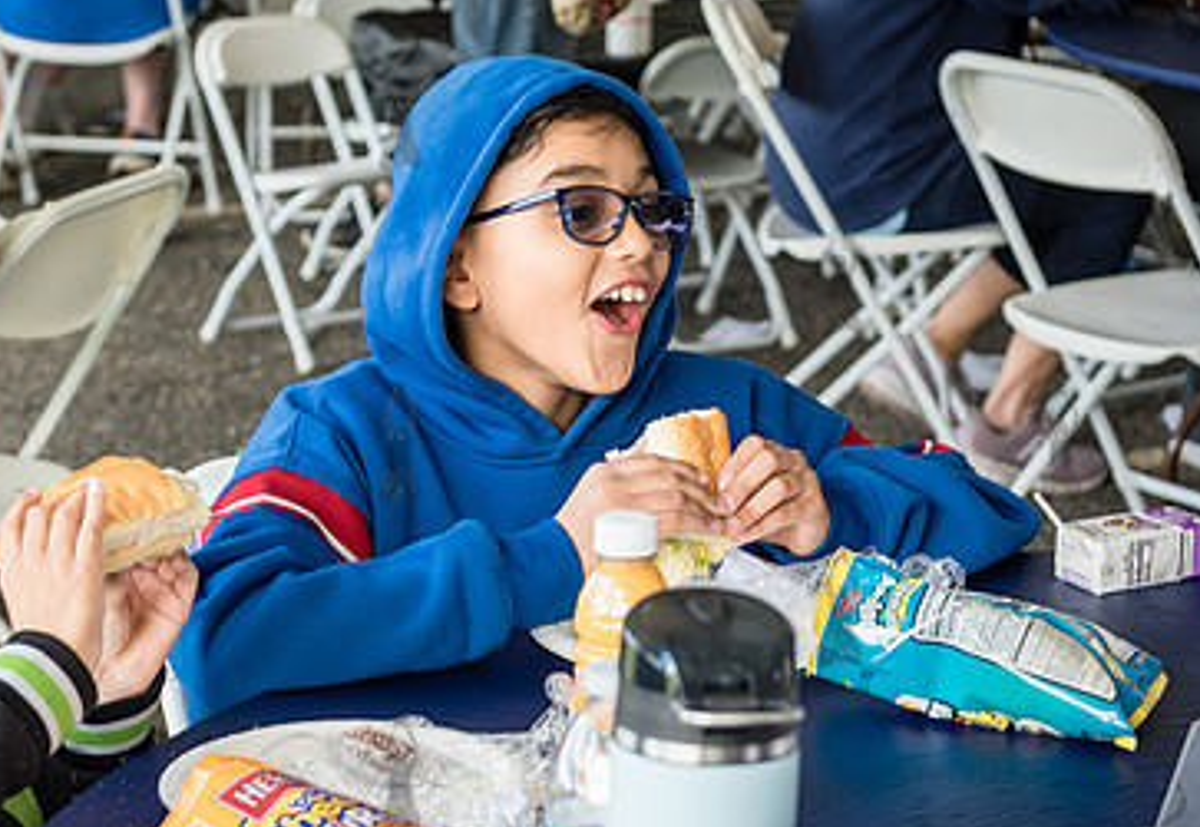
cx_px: 587
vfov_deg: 13.0
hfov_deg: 18.7
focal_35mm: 108
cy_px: 420
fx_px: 3637
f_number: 4
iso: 400
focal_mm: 56
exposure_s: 1/160
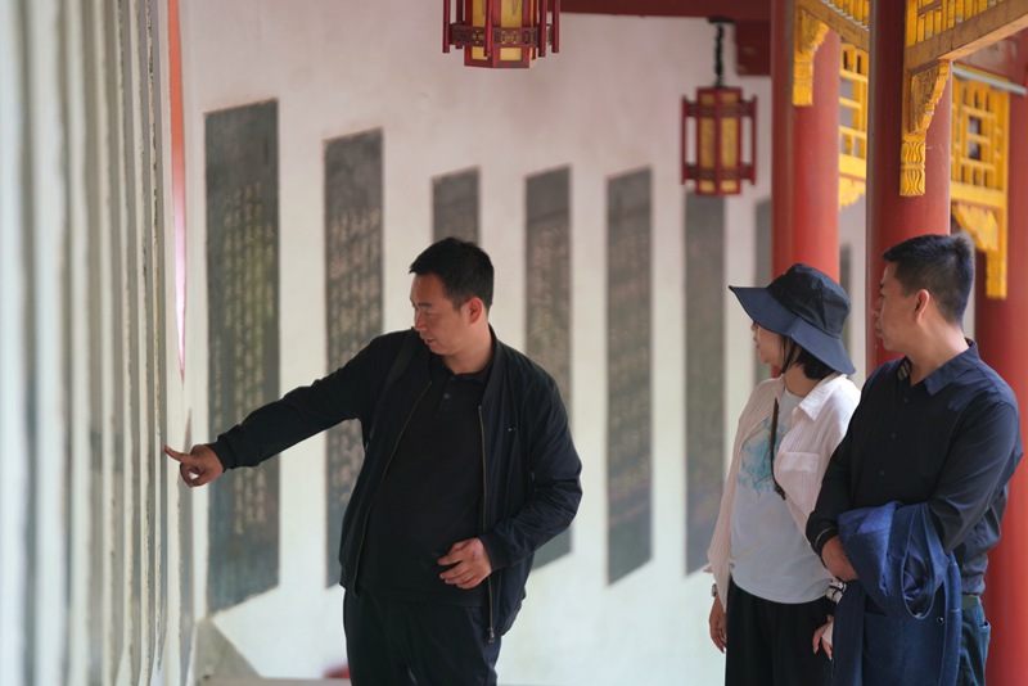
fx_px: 5713
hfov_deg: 10.3
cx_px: 514
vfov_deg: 6.9
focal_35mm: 200
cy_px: 343
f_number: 2.8
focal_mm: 200
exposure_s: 1/50
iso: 500
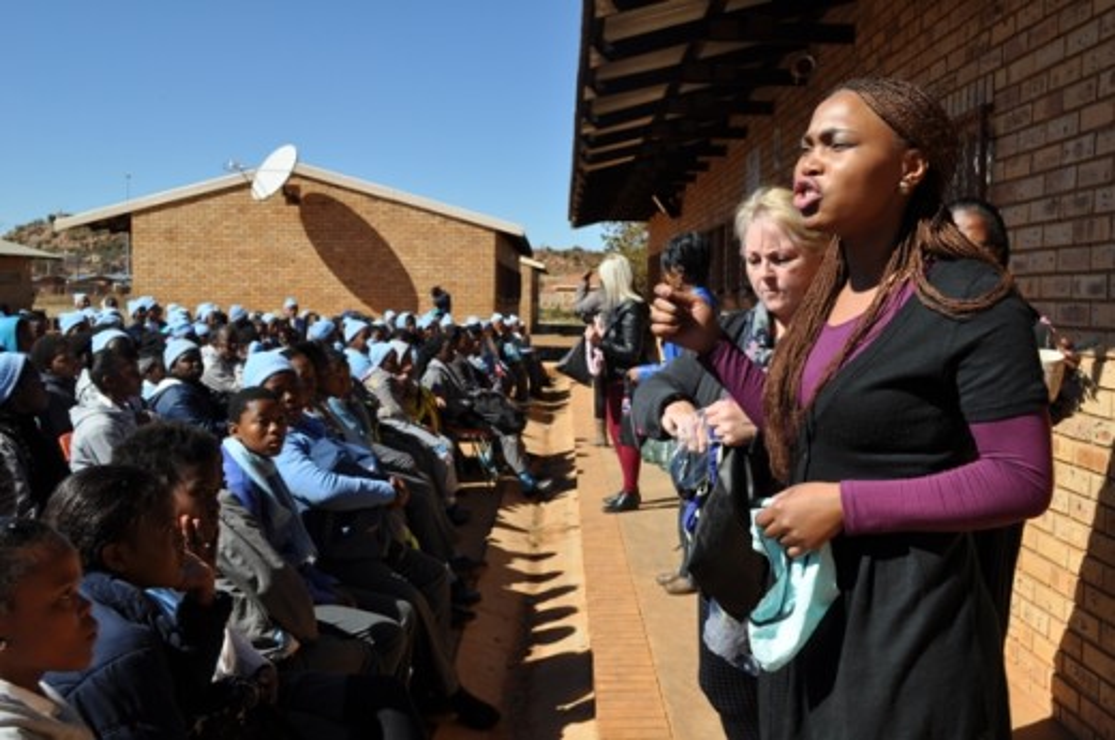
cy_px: 370
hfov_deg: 53.2
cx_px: 558
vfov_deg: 36.8
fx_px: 1113
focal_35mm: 36
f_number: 9
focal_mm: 24
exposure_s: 1/320
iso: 200
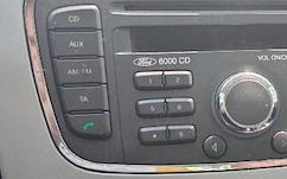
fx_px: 555
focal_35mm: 71
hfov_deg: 26.4
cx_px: 327
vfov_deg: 18.0
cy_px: 168
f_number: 1.9
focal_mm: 6.67
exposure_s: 1/60.2
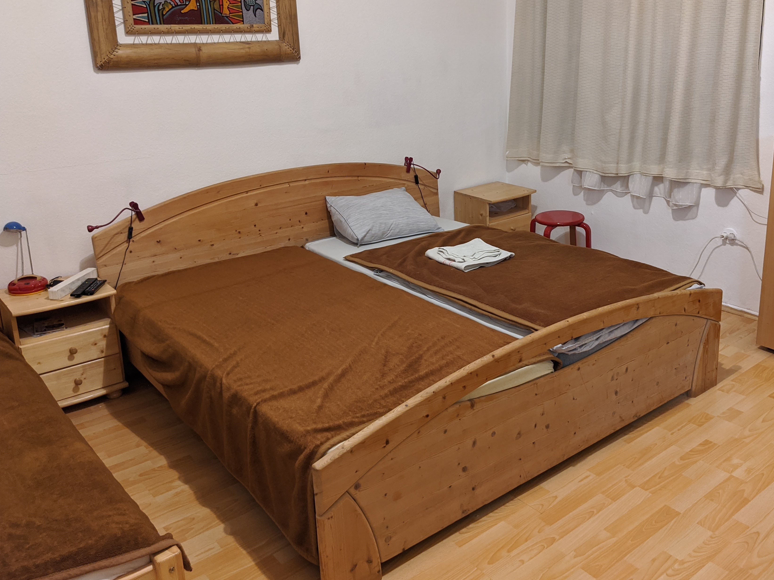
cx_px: 448
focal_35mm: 33
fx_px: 738
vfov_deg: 42.8
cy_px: 241
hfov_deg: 55.1
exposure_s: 1/25
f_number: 1.73
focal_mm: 4.38
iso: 326
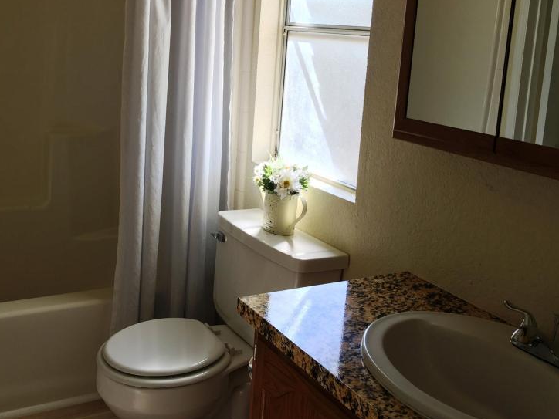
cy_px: 144
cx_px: 215
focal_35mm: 41
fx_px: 662
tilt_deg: -9.7
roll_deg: -3.0
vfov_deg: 34.8
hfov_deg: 45.4
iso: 25
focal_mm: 4.15
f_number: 2.2
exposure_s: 1/124
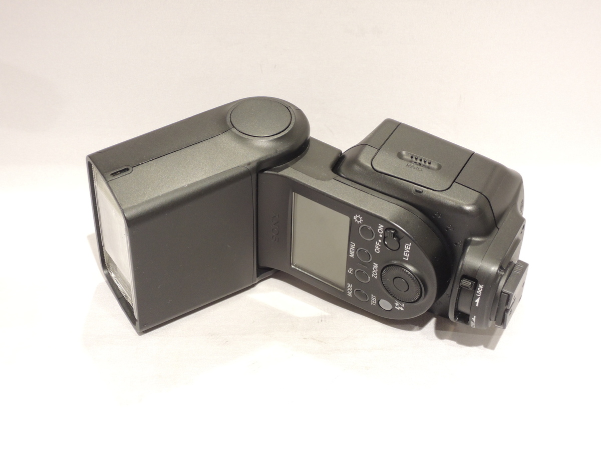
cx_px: 300
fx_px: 1215
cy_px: 226
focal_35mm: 70
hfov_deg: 27.8
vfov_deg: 21.0
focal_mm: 12.5
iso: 400
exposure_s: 1/40
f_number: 4.5
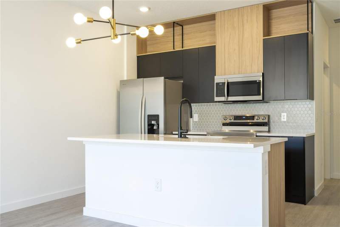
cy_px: 114
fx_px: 330
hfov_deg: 54.4
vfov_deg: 37.8
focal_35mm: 35
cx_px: 170
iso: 500
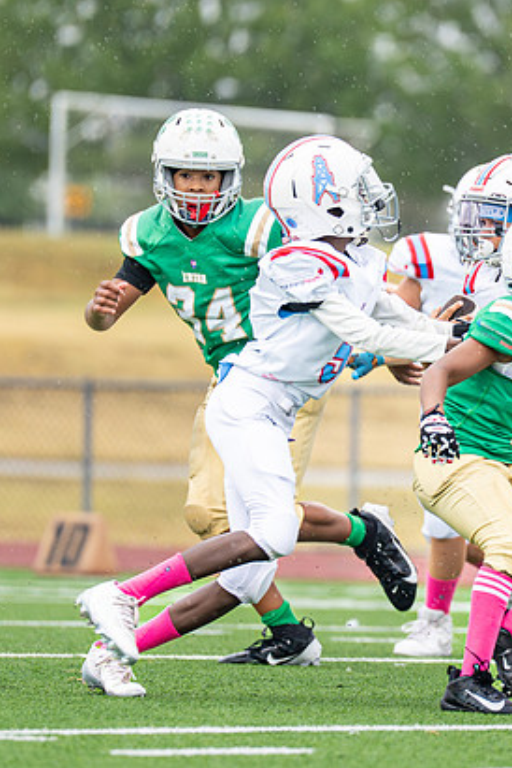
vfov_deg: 3.6
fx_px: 12052
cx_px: 598
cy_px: 384
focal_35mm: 565
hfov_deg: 2.4
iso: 500
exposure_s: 1/1000
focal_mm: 200
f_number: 2.8
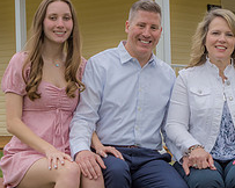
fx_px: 813
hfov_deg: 16.4
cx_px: 169
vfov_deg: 13.2
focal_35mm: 117
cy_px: 106
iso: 200
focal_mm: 24
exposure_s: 1/350
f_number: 9.5
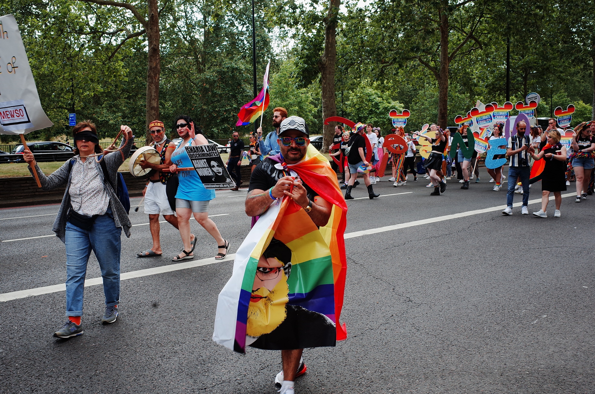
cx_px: 298
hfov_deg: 54.5
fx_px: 577
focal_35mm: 35
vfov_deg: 37.7
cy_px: 197
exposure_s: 1/100
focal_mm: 18.3
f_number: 5
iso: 100
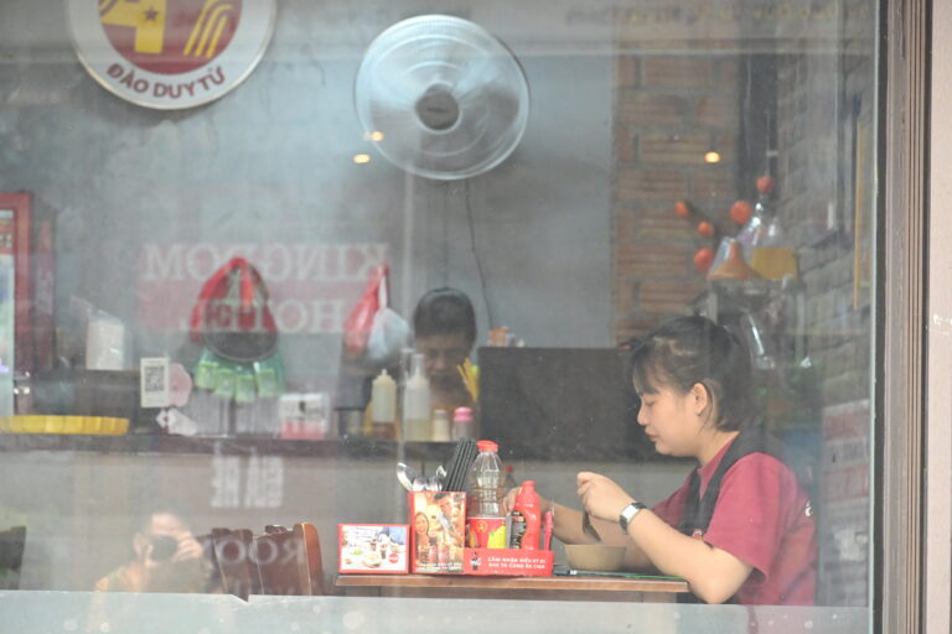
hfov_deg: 12.5
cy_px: 317
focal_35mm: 165
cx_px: 476
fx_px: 4363
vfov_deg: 8.3
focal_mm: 110
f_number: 5.6
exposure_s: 1/320
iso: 5000
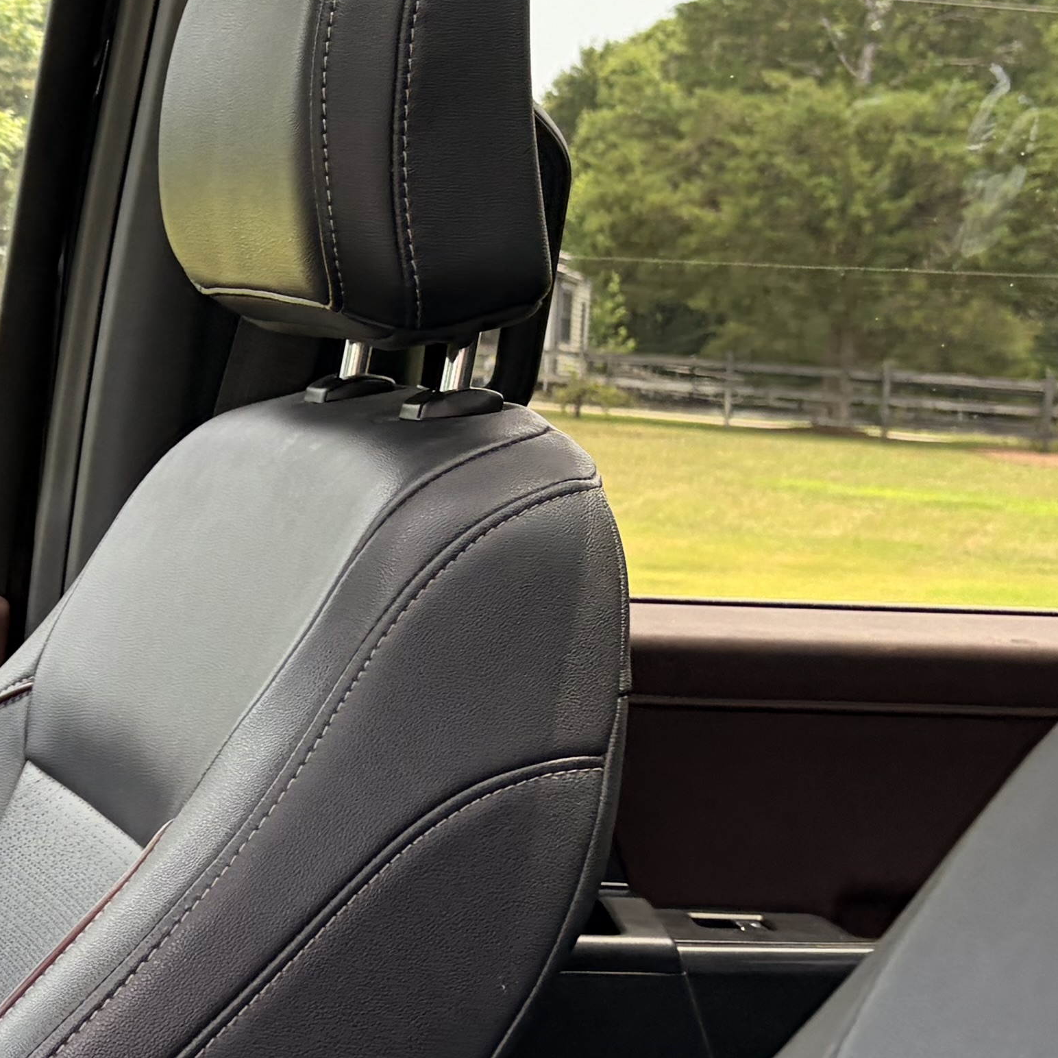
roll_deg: -4.0
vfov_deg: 20.4
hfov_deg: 19.1
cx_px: -249
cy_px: 405
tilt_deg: -0.1
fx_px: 2939
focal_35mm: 85
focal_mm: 5.96
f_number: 1.6
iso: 50
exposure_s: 1/317
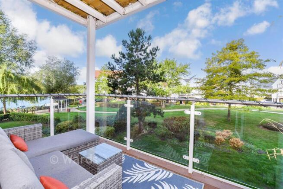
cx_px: 142
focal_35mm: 15
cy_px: 94
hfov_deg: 100.4
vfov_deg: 77.4
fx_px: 118
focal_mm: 10
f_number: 8
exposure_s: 1/250
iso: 320
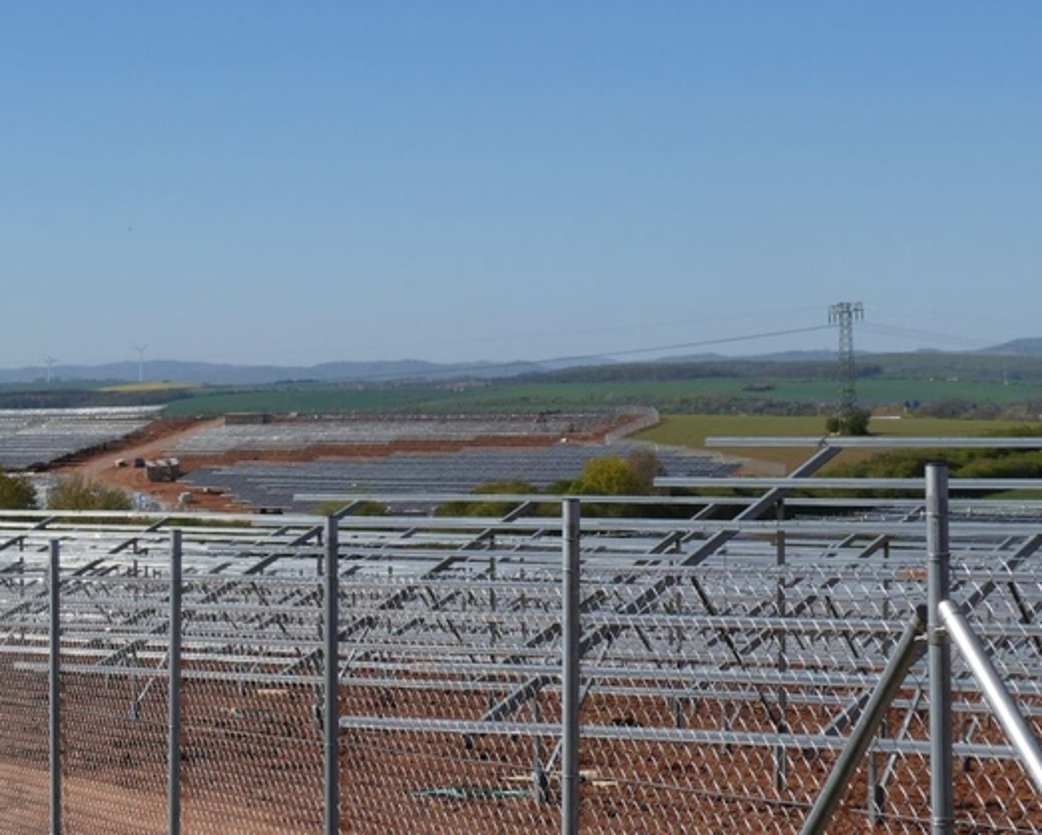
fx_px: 2993
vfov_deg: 15.9
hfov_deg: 19.7
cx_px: 385
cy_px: 359
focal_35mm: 97
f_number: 4.4
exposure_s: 1/1000
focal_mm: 11.7
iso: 80
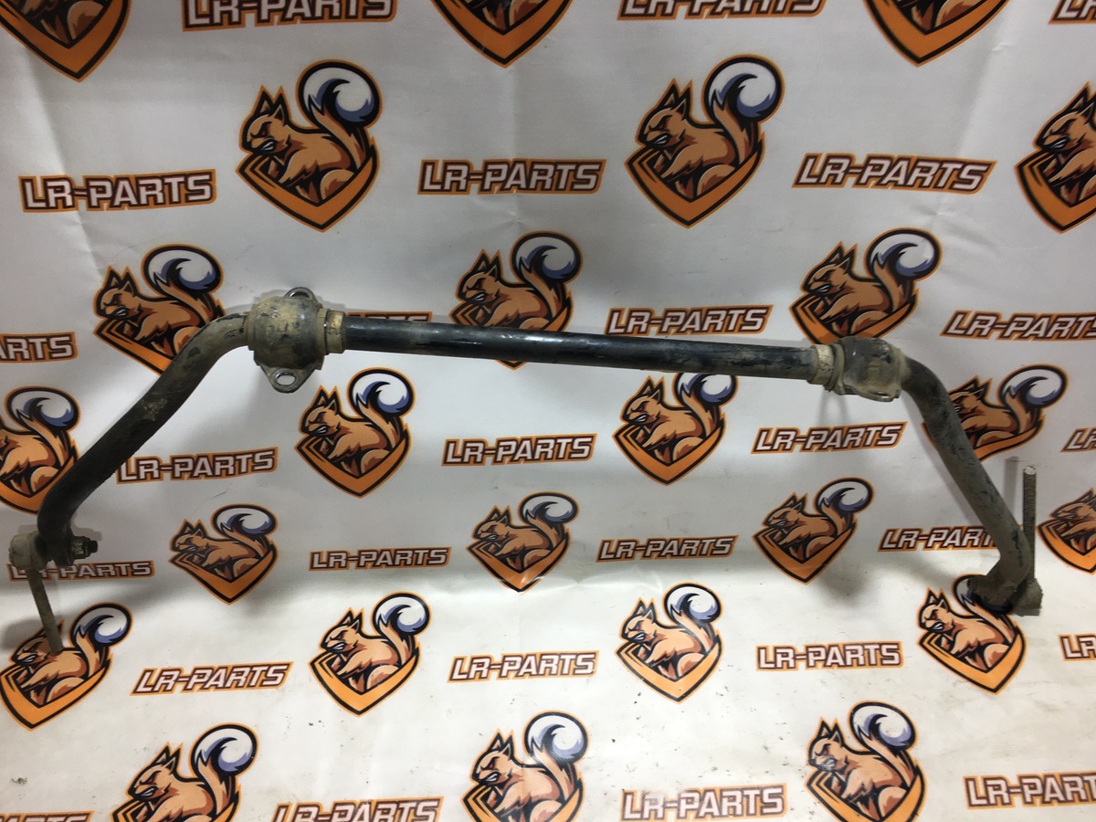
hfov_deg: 61.7
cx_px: 548
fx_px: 918
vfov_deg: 48.2
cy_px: 411
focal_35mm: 29
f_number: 2.2
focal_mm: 4.15
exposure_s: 1/50
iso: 25
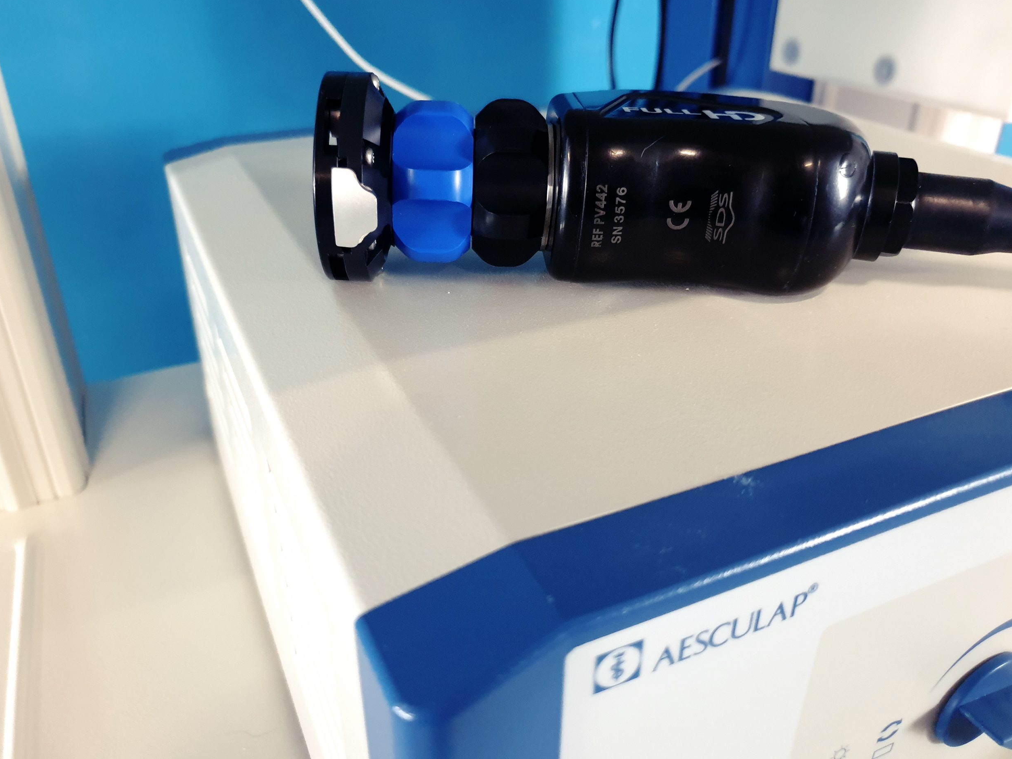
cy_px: 365
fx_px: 789
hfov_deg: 65.3
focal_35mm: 27
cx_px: 497
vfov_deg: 51.3
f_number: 1.5
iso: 320
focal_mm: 4.3
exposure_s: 1/50
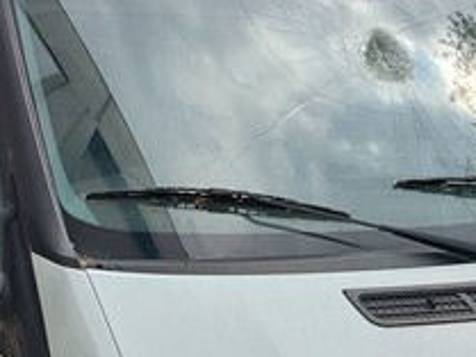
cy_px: 416
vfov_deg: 20.1
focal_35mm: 69
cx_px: 241
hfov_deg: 28.1
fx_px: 949
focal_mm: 5.23
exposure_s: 1/436
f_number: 1.8
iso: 32
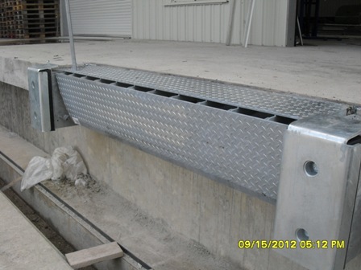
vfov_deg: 37.7
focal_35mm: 38
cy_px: 135
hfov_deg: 49.0
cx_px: 180
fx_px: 396
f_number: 2.8
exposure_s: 1/180
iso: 80
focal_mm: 6.3
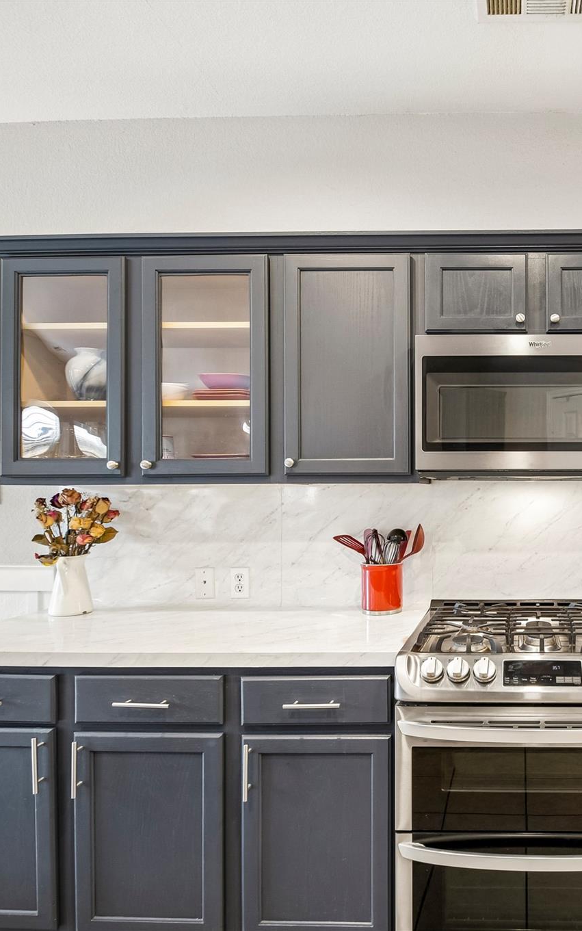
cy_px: 465
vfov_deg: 77.1
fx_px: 584
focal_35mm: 23
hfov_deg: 48.1
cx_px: 512
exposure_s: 1/5
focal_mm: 10
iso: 400
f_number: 8
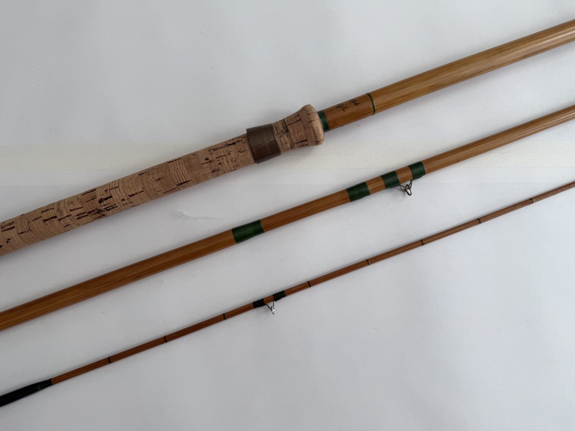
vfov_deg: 56.8
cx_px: 288
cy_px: 216
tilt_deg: -85.9
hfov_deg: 71.6
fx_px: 399
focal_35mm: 24
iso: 80
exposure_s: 1/381
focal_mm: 6.76
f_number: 1.78
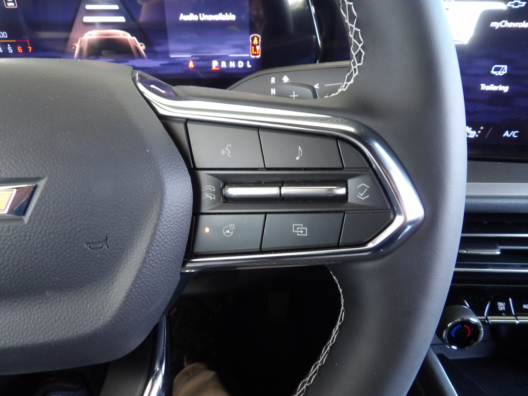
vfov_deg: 56.8
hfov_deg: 71.6
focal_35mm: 24
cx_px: 264
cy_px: 198
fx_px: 366
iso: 221
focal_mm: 4.3
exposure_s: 1/17
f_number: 3.2
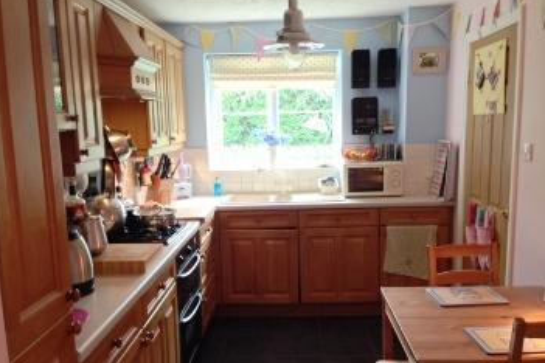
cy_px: 199
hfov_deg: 54.4
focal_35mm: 35
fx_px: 530
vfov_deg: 37.8
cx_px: 269
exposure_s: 1/20
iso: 250
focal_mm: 4.13
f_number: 2.4
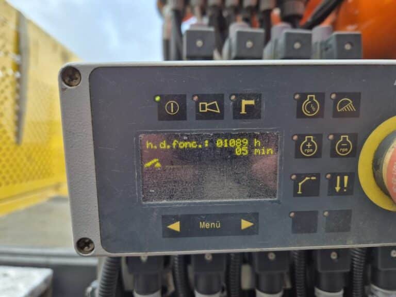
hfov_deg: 73.9
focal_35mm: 23
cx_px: 198
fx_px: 263
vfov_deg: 58.9
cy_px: 148
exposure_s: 1/184
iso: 32
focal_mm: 5.4
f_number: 1.8
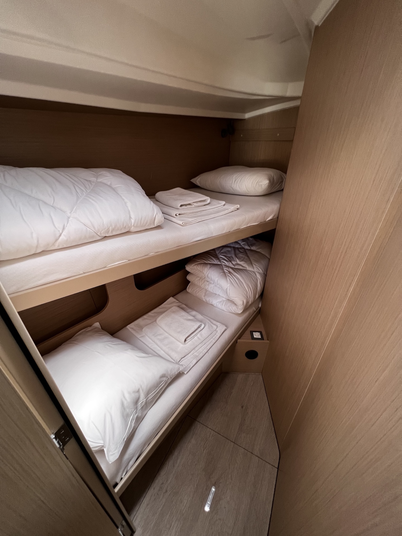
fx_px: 201
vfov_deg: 106.2
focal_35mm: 13
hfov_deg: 89.9
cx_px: 201
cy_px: 268
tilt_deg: -30.8
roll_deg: -1.2
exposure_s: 1/99
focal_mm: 1.57
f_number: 1.8
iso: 200
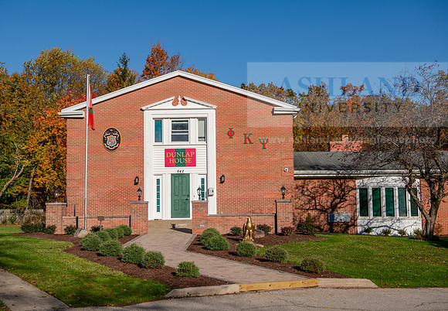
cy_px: 156
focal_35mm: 50
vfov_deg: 28.0
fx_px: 624
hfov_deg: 39.5
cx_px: 214
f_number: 5.6
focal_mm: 48
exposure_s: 1/800
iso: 80
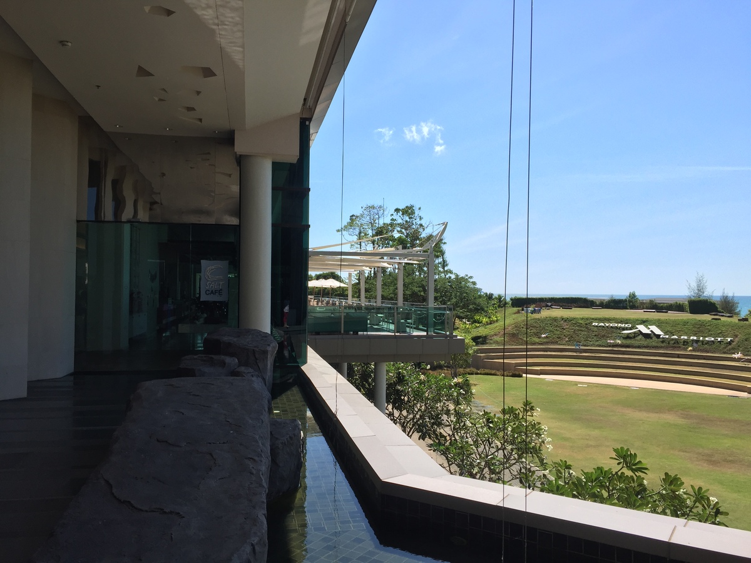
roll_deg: -0.8
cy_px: 282
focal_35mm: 29
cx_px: 376
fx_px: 629
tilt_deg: +1.4
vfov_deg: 48.2
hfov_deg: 61.7
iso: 32
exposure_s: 1/2326
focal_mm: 4.15
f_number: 2.2
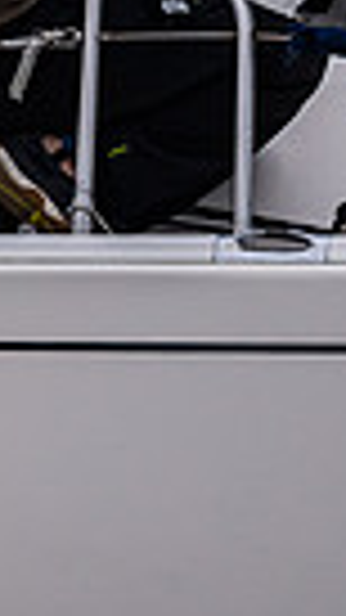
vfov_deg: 3.8
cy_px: -224
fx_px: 9221
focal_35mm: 565
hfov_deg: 2.1
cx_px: -936
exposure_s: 1/800
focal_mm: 100
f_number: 5.6
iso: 400
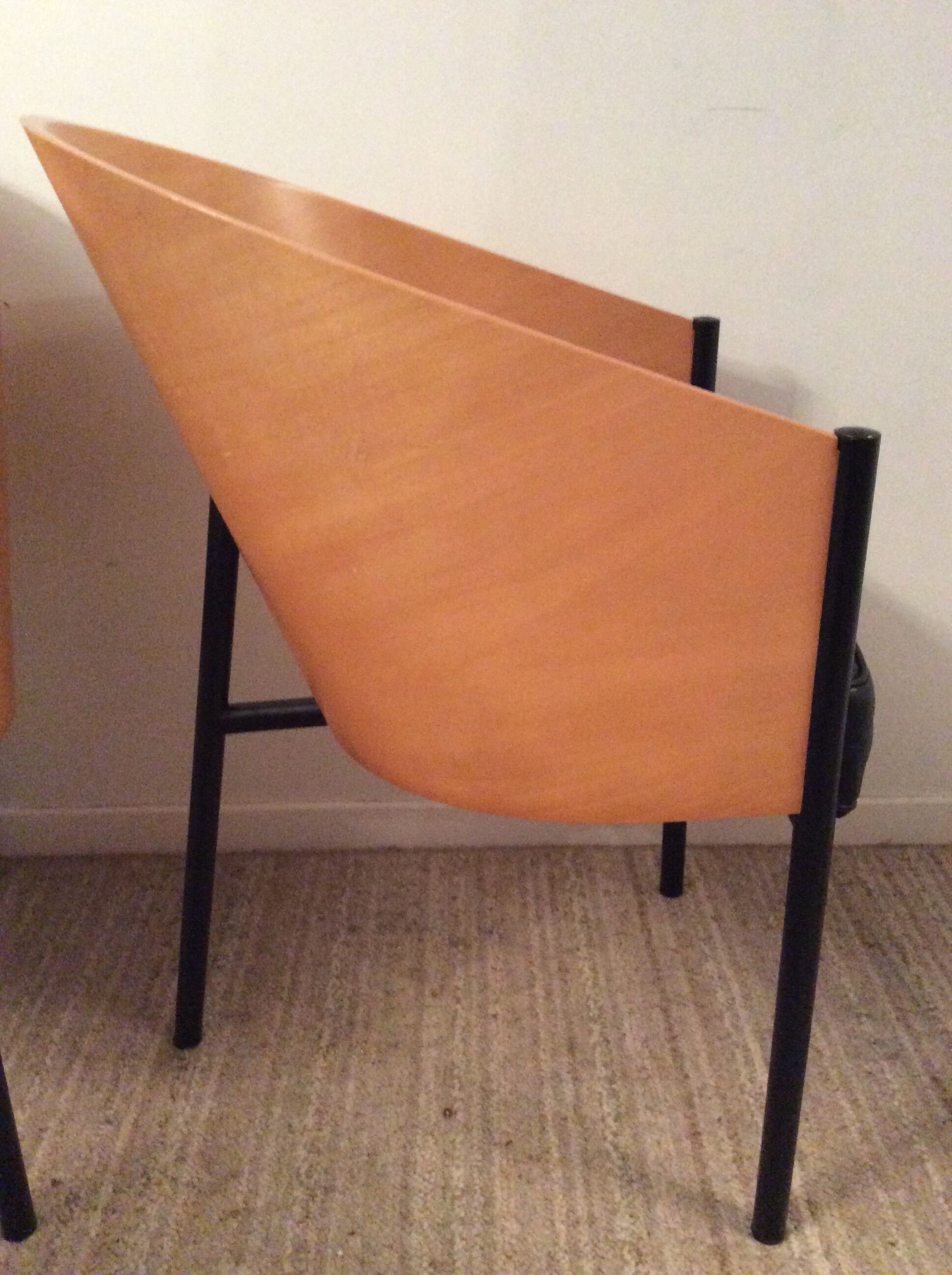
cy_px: 638
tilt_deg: -23.7
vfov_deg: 56.9
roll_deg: +0.9
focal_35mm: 32
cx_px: 476
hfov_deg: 44.1
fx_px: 1177
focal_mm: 3.3
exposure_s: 1/17
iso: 400
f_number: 2.4
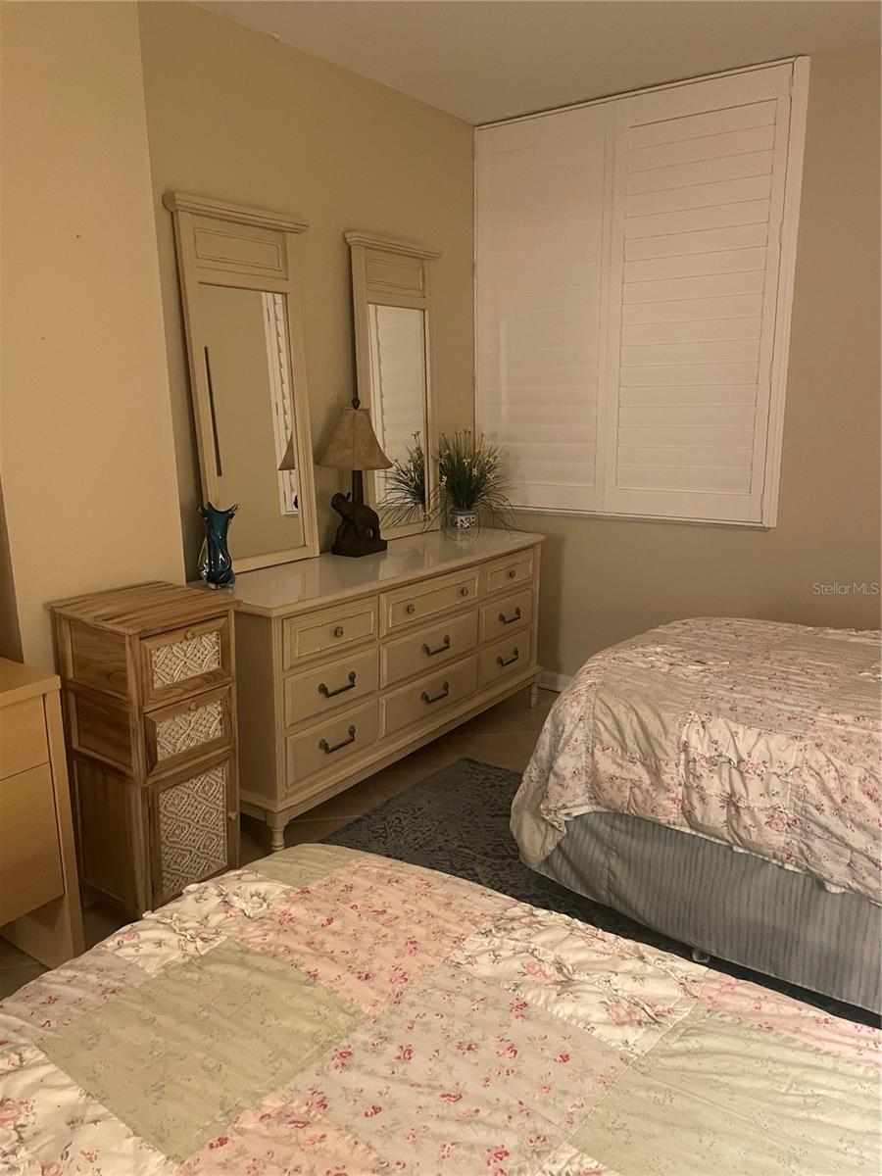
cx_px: 441
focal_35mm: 26
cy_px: 588
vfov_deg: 67.3
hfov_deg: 53.1
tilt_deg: -11.5
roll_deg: +1.3
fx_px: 883
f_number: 1.6
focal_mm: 4.2
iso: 640
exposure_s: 1/40
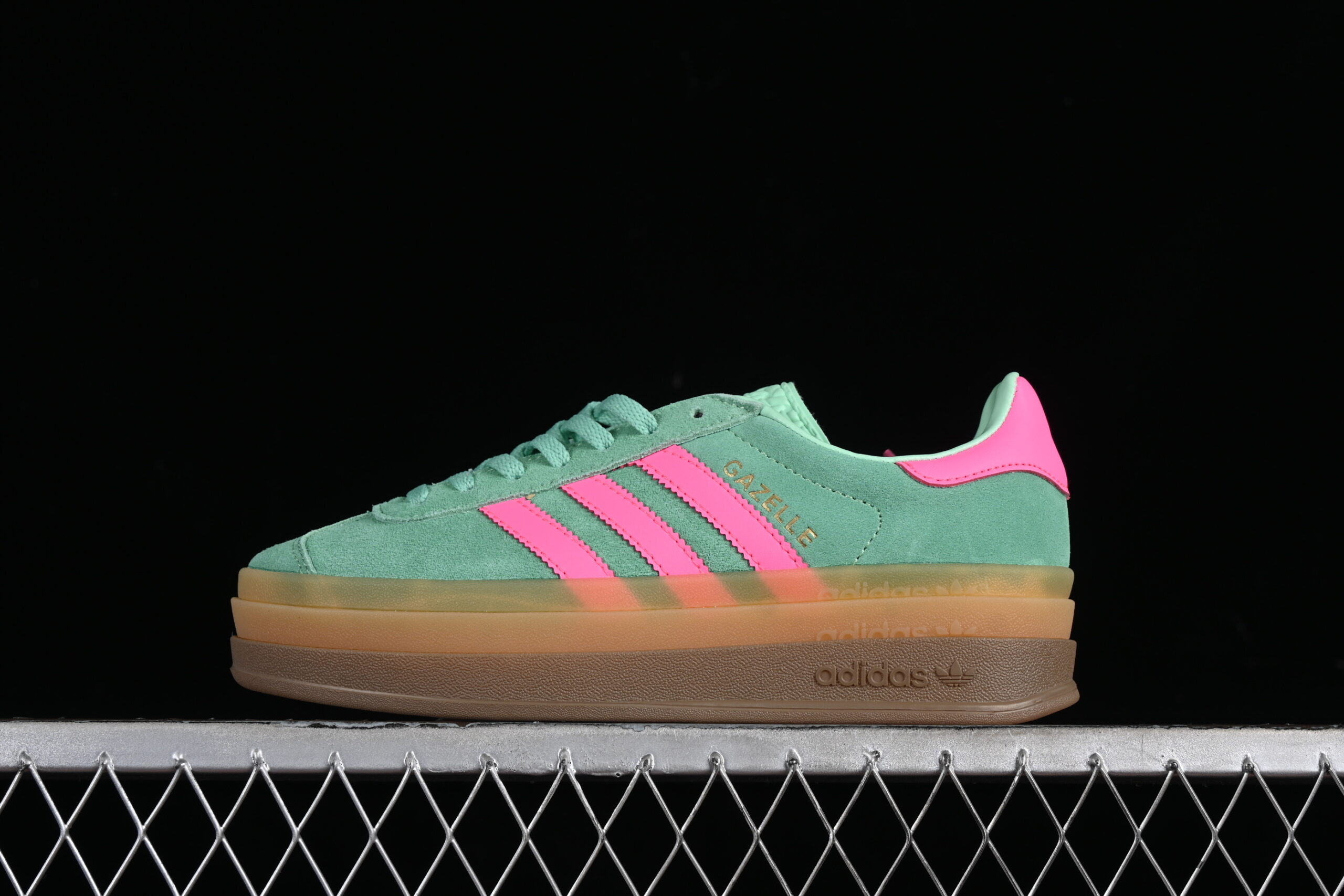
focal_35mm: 75
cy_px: 448
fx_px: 2800
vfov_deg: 18.2
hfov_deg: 27.0
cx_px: 672
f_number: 8
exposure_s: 1/80
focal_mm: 50
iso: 160
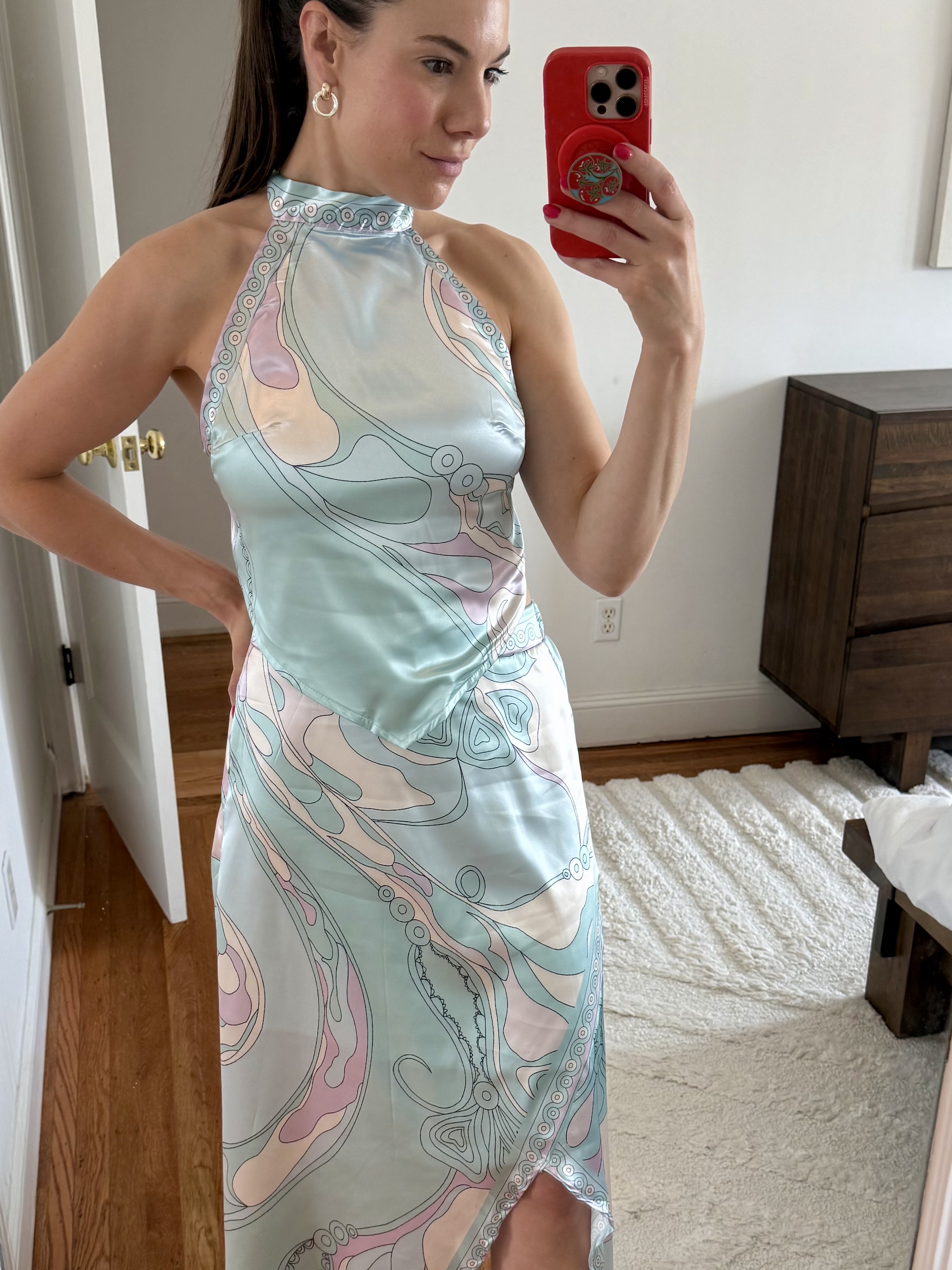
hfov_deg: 37.7
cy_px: 801
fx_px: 1393
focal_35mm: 38
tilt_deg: -26.0
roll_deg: -0.5
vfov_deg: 48.5
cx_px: 454
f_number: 1.78
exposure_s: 1/120
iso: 160
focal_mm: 6.76
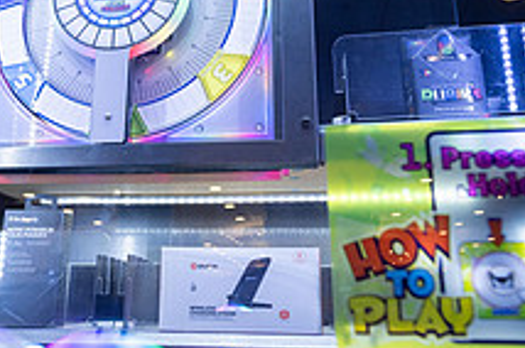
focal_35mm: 38
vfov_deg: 34.9
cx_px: 218
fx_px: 553
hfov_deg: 50.5
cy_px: 143
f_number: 4
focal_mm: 14
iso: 800
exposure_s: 1/200
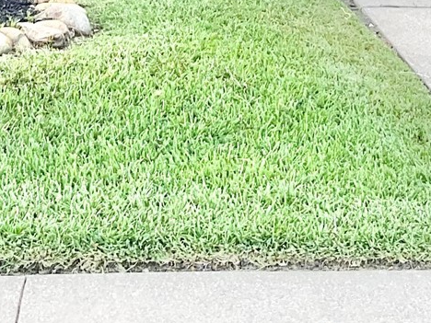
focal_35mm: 127
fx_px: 1581
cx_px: 227
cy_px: -269
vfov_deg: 10.9
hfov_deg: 15.5
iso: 16
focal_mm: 3
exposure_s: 1/391
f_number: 1.8
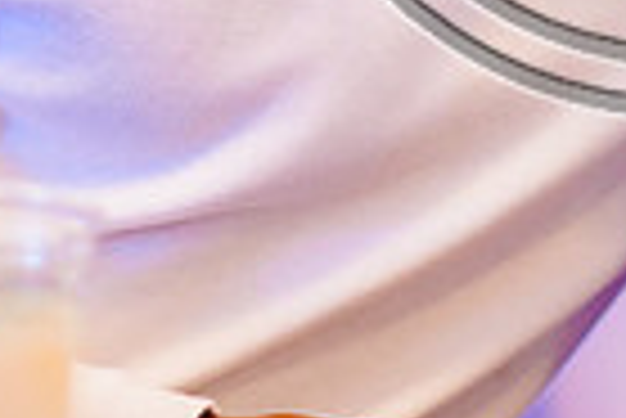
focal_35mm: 437
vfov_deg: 3.1
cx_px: 698
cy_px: -308
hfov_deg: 4.7
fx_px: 7607
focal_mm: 105
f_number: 1.8
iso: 640
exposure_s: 1/125
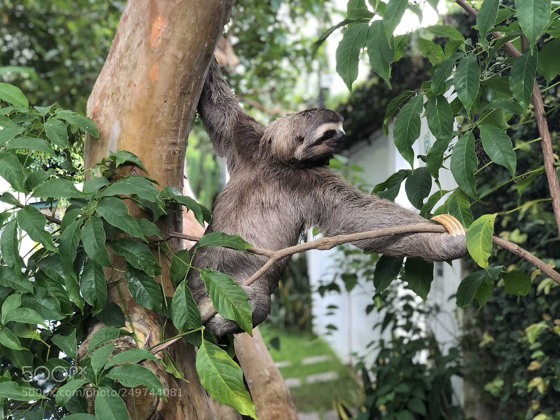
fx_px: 841
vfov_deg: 28.0
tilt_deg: +2.1
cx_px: 280
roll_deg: +1.9
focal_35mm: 52
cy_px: 210
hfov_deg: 36.8
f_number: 2.4
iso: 40
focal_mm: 6
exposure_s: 1/60
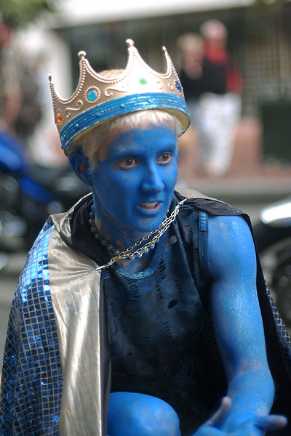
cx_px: 146
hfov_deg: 18.2
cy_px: 218
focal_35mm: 75
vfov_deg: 27.0
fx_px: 909
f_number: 1.4
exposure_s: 1/750
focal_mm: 50
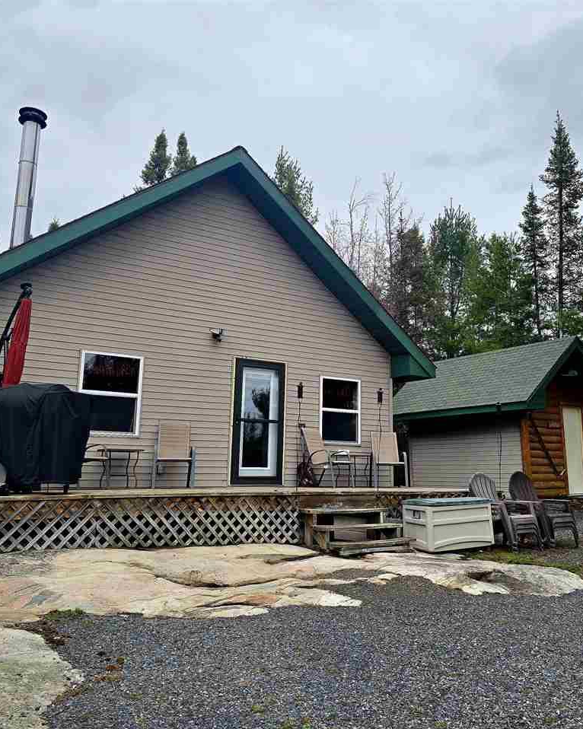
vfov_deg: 58.8
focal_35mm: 30
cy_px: 364
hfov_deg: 48.5
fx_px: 647
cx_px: 313
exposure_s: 1/526
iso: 12
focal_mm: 6.3
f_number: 1.7
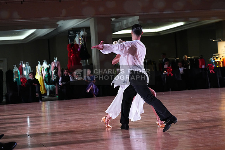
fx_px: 638
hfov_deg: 20.0
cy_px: 75
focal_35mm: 102
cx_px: 112
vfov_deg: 13.4
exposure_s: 1/400
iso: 8000
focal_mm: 102
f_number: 5.6
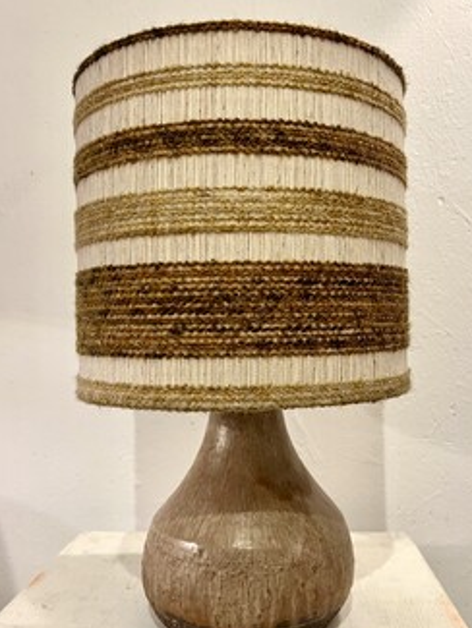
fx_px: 581
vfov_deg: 56.8
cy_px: 325
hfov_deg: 44.1
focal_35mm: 32
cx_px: 257
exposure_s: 1/50
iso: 125
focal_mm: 5.7
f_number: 1.5
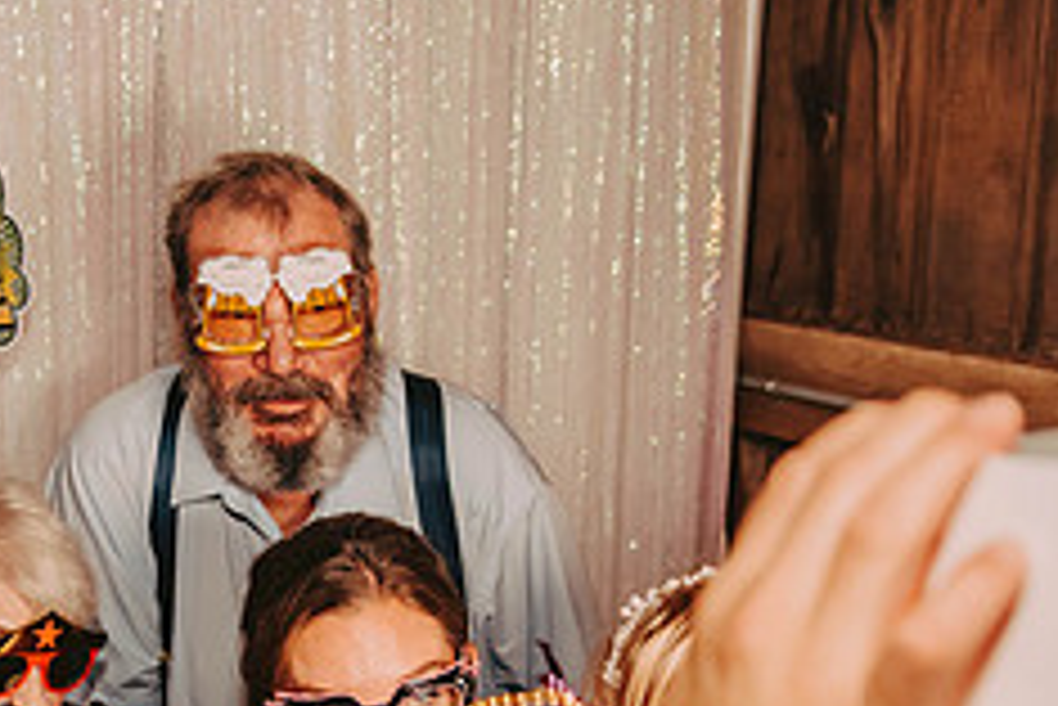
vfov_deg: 18.8
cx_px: 297
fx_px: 2029
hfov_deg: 28.9
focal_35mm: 69
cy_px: 812
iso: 1000
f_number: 2.8
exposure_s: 1/160
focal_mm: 28
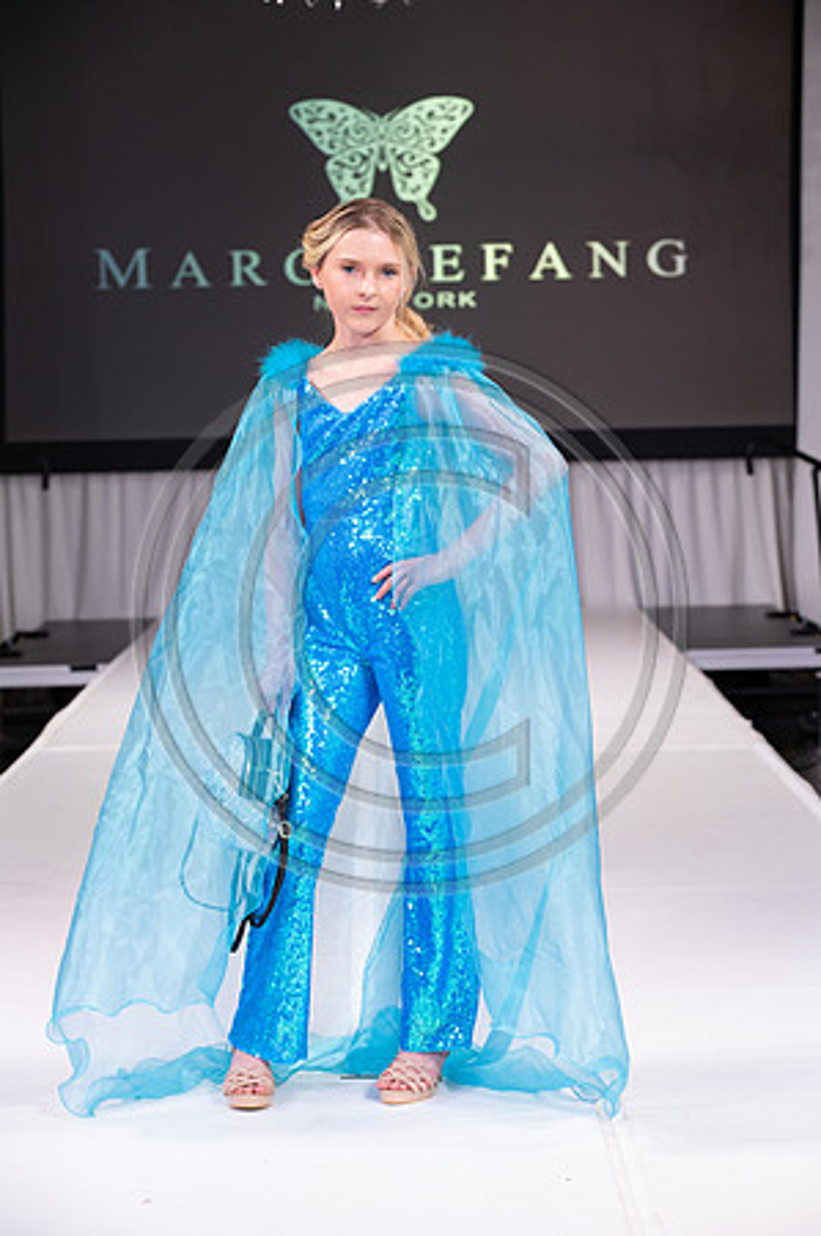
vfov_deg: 22.6
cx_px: 410
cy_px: 618
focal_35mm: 90
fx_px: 3086
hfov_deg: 15.2
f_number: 5.6
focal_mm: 90
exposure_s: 1/400
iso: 2000
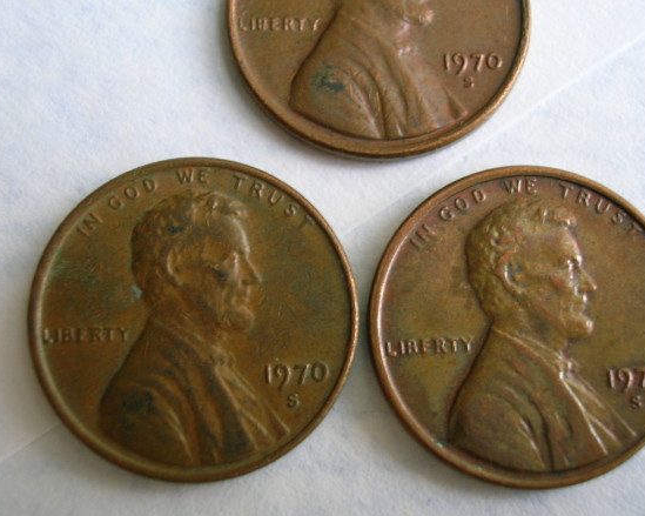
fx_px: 935
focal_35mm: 49
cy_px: 254
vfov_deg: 30.8
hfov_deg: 38.0
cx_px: 338
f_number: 3.2
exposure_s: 1/11.1
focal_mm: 7.7
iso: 50
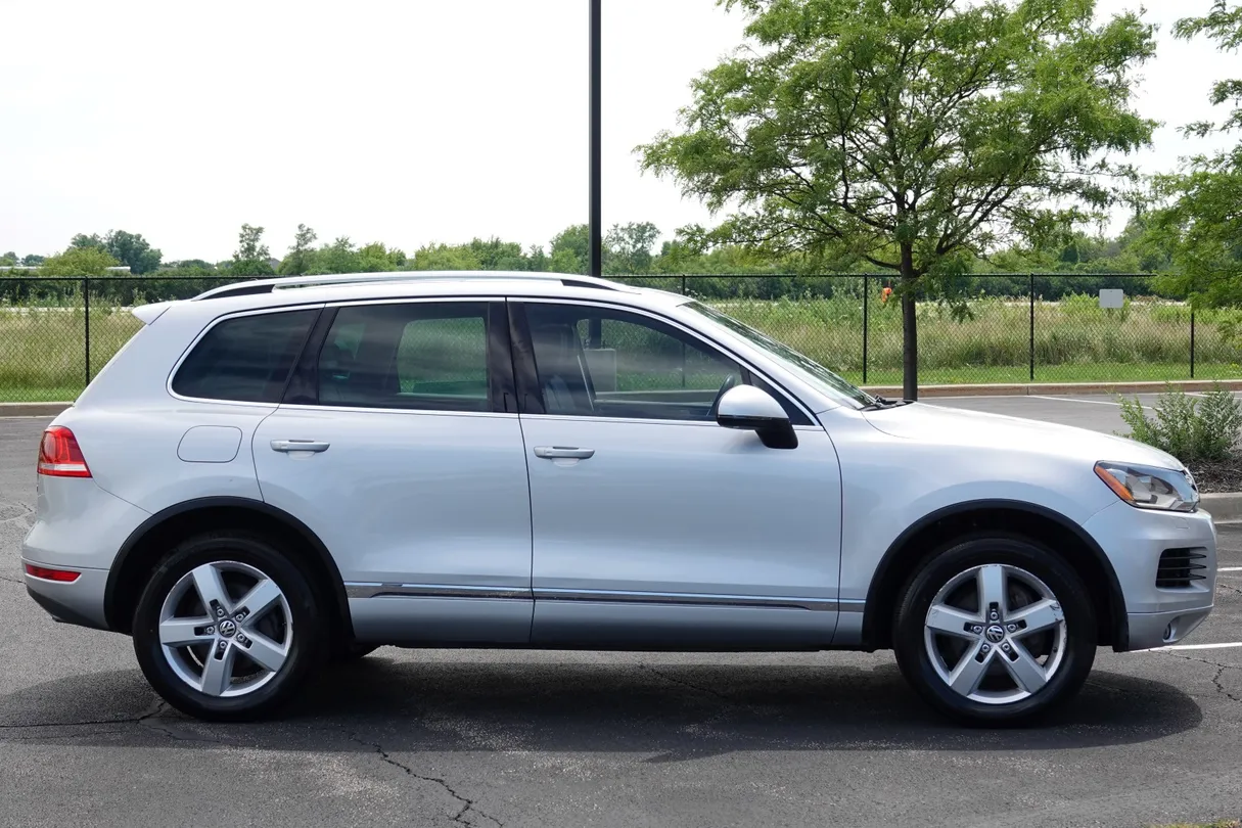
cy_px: 414
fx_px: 2346
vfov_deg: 20.0
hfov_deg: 29.7
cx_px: 621
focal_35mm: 68
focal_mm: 24.79
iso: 100
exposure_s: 1/400
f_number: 4
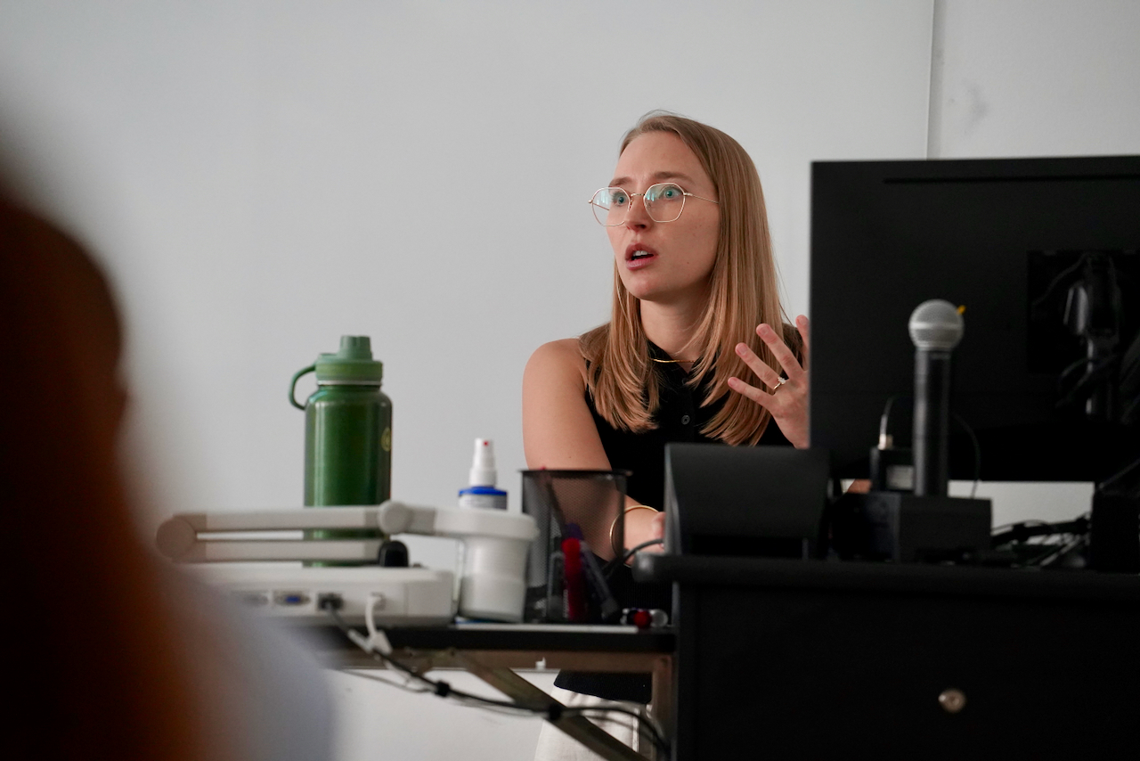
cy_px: 380
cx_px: 570
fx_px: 5701
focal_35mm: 180
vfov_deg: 7.6
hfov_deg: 11.4
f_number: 4
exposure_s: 1/200
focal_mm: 180
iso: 6400
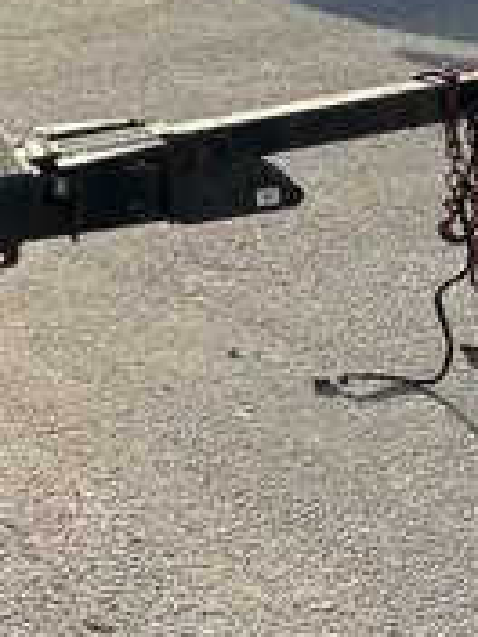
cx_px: -250
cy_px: 143
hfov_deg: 12.9
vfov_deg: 18.1
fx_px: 1988
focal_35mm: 108
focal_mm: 5.7
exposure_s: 1/3571
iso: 50
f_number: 1.5
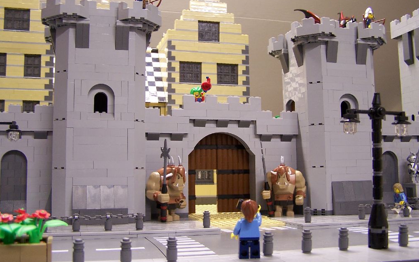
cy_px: 121
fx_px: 468
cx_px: 212
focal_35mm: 41
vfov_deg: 31.2
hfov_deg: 48.2
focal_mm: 6.3
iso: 80
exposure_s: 1/6
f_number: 2.8
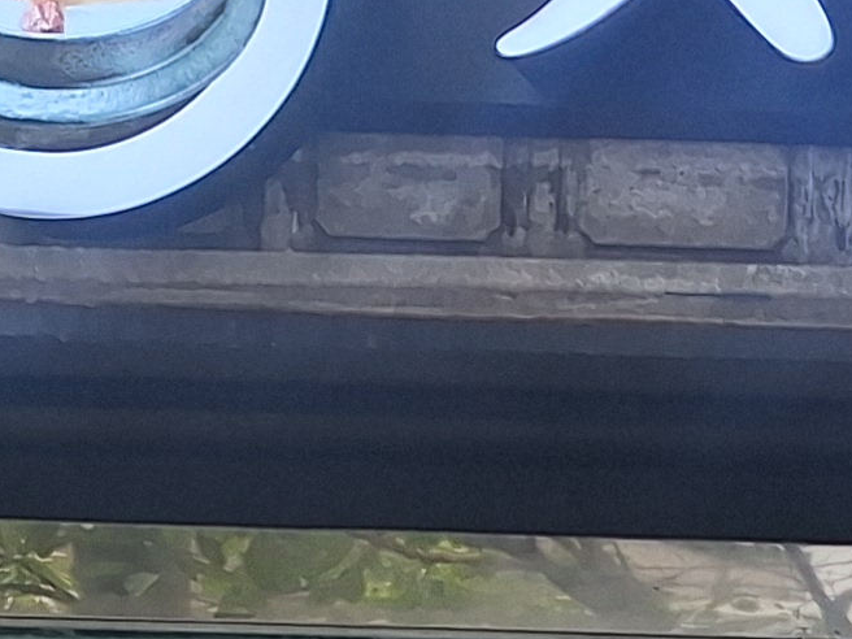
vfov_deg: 9.7
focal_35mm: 143
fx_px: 3520
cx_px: 2065
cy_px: 1288
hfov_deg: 11.4
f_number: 1.8
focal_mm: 5.54
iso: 40
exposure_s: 1/316
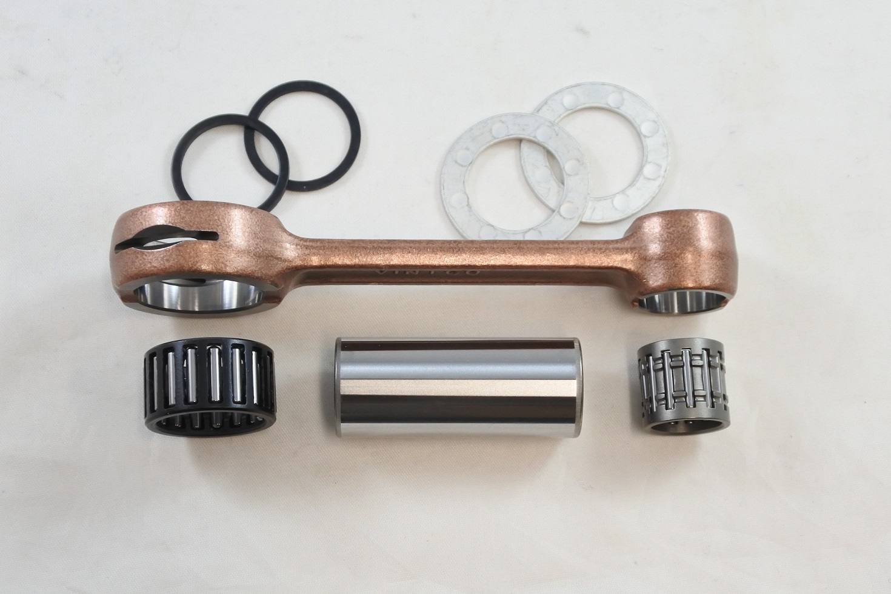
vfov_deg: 28.6
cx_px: 446
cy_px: 297
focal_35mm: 47
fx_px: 1163
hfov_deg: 41.9
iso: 450
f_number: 4.5
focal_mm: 17.6
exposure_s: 1/125
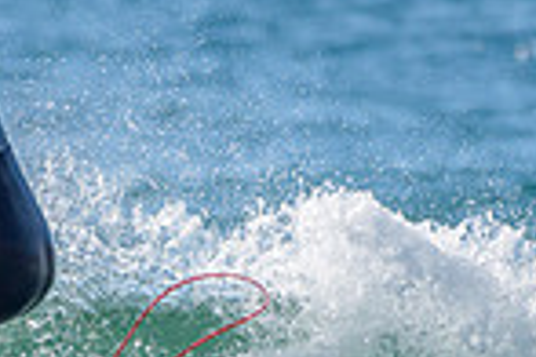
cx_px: -177
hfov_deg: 0.9
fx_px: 35894
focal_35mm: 2411
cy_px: 458
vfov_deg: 0.6
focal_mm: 500
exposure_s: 1/3200
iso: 280
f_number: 5.6
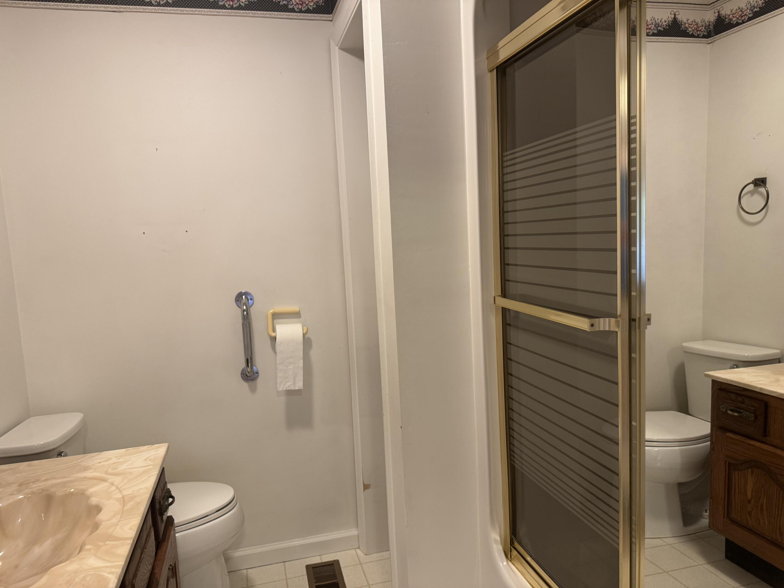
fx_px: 544
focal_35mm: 24
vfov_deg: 56.8
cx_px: 392
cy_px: 294
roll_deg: +2.5
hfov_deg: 71.6
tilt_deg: -7.1
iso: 250
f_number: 1.78
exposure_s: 1/60
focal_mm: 6.76
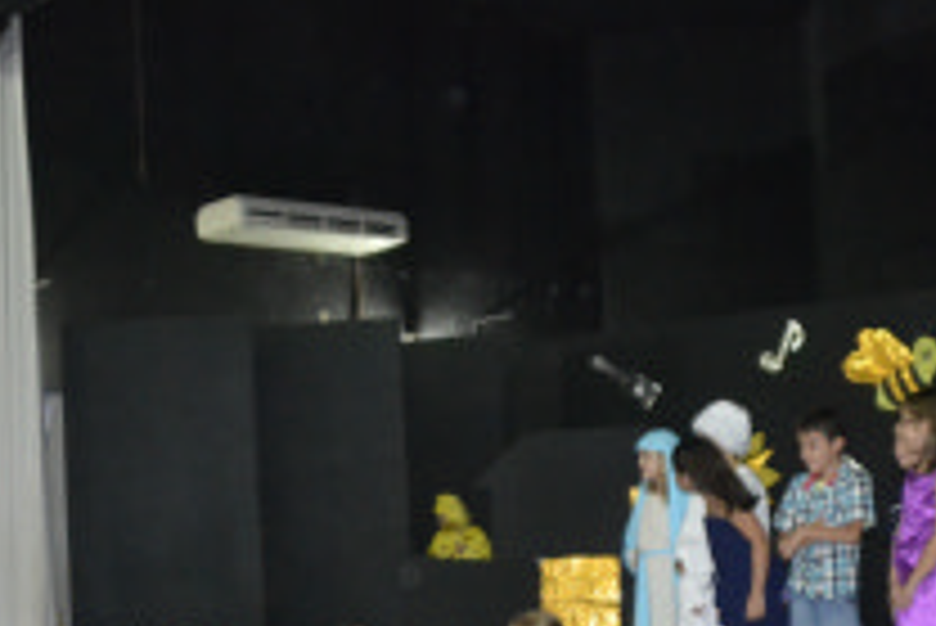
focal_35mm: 72
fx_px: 1873
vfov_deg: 18.3
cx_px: 459
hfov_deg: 28.1
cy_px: 669
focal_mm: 20
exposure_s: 1/60
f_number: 3.5
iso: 3200
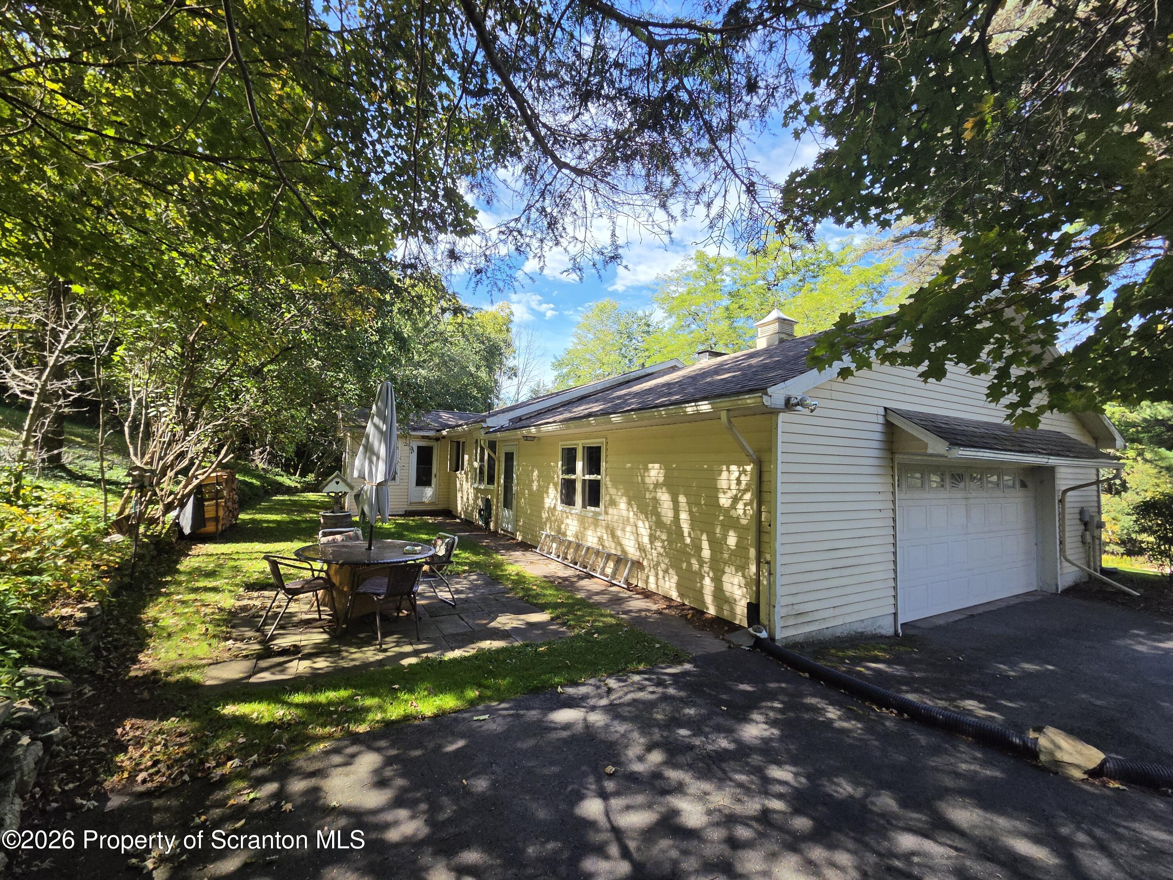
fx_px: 441
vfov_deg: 89.9
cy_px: 440
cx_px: 586
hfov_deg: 106.2
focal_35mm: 13
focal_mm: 2.2
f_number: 2.2
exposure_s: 1/1019
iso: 100
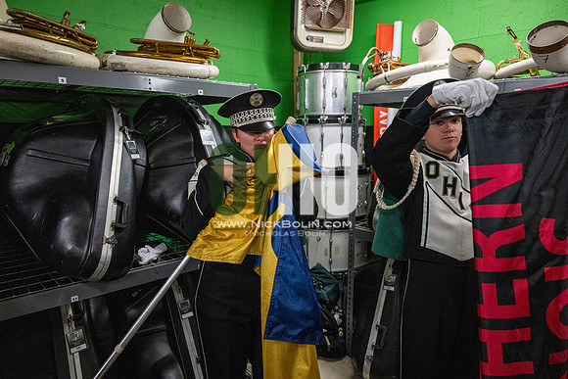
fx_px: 379
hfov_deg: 73.7
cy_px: 190
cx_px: 284
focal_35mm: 24
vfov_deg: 53.2
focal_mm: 24
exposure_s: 1/500
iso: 5000
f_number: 3.2
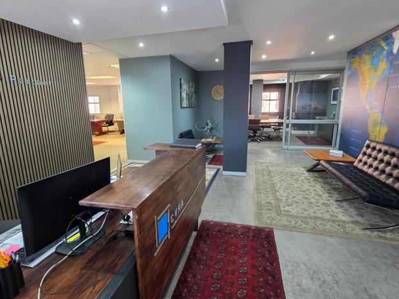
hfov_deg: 91.0
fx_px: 196
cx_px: 196
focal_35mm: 17
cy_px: 144
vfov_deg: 74.7
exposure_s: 1/50
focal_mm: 2.2
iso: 400
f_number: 1.9
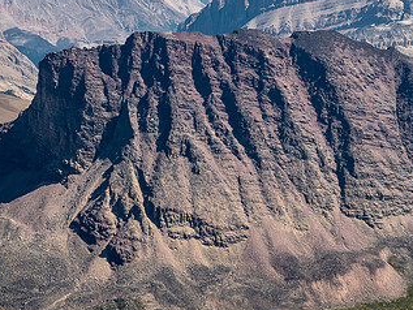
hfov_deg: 16.8
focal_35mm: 117
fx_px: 1396
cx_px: 237
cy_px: 87
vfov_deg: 12.6
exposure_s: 1/200
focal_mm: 32
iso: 200
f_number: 8
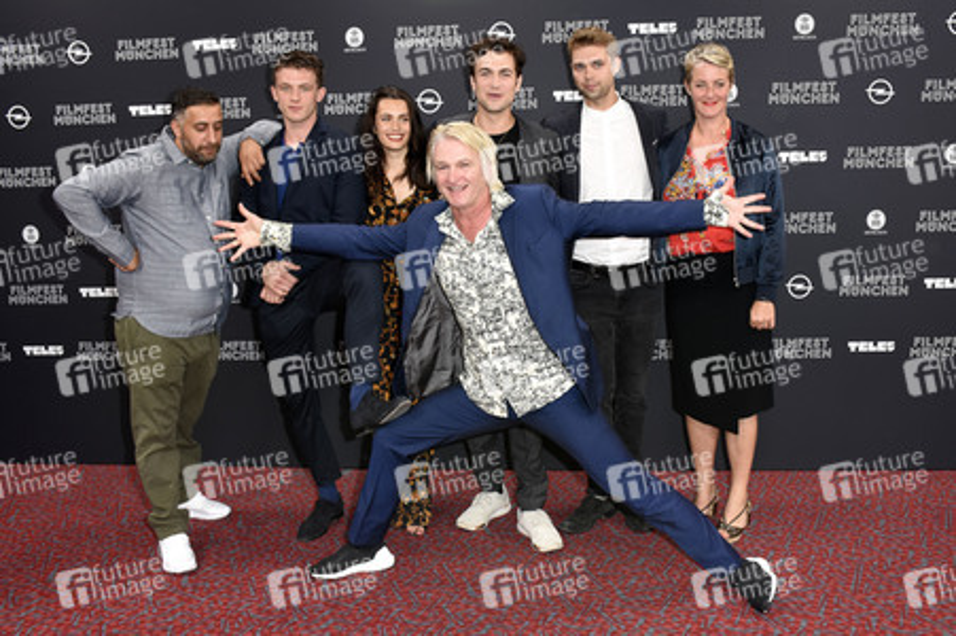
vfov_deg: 43.5
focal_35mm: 30
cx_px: 478
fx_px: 796
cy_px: 318
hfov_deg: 62.0
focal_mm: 20
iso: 800
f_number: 6.3
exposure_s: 1/160
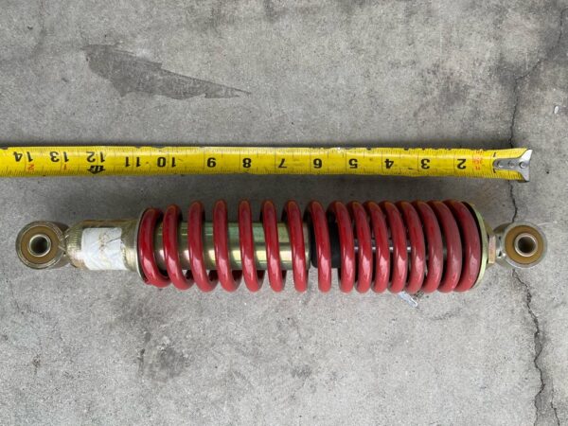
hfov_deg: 67.3
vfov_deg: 53.1
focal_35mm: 26
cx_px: 284
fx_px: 427
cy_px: 213
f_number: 1.6
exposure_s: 1/330
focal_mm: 5.1
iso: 32
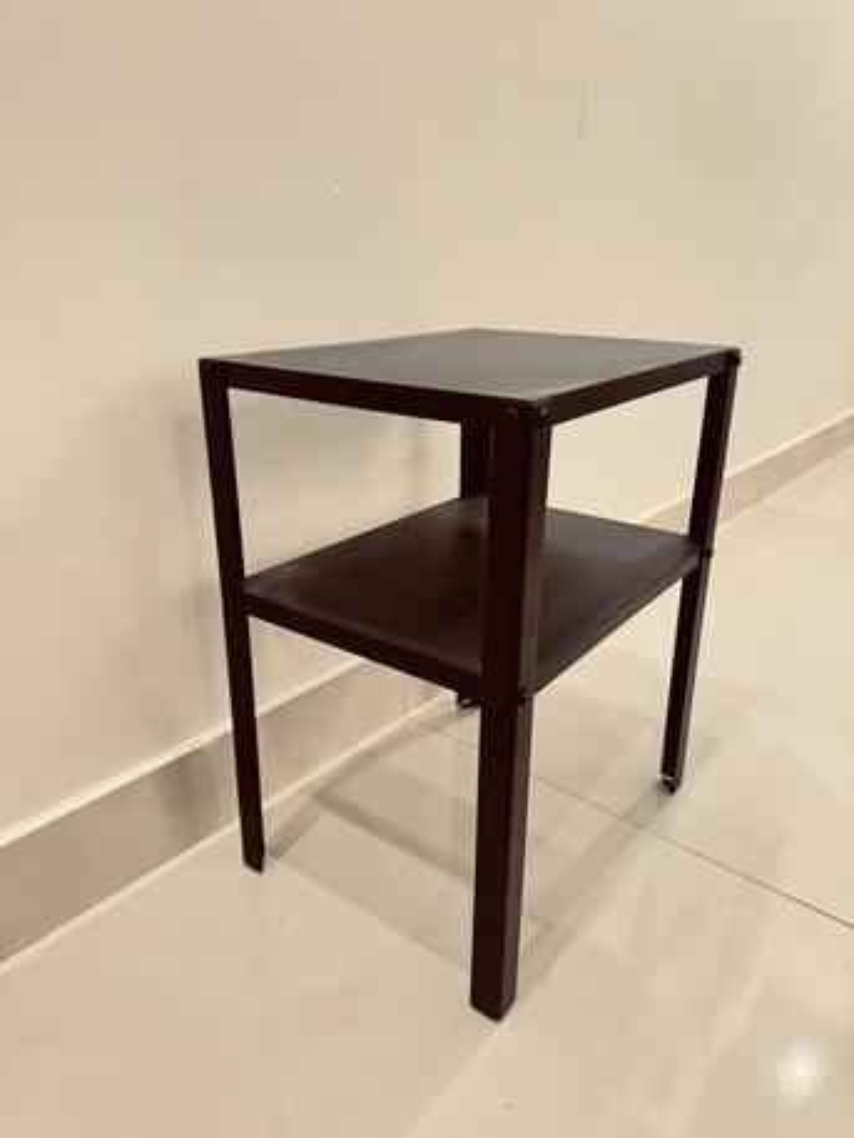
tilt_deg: -21.1
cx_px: 427
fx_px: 789
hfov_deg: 56.8
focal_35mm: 24
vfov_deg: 71.6
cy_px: 569
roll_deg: -0.7
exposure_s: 1/60
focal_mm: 6.76
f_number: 1.78
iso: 800
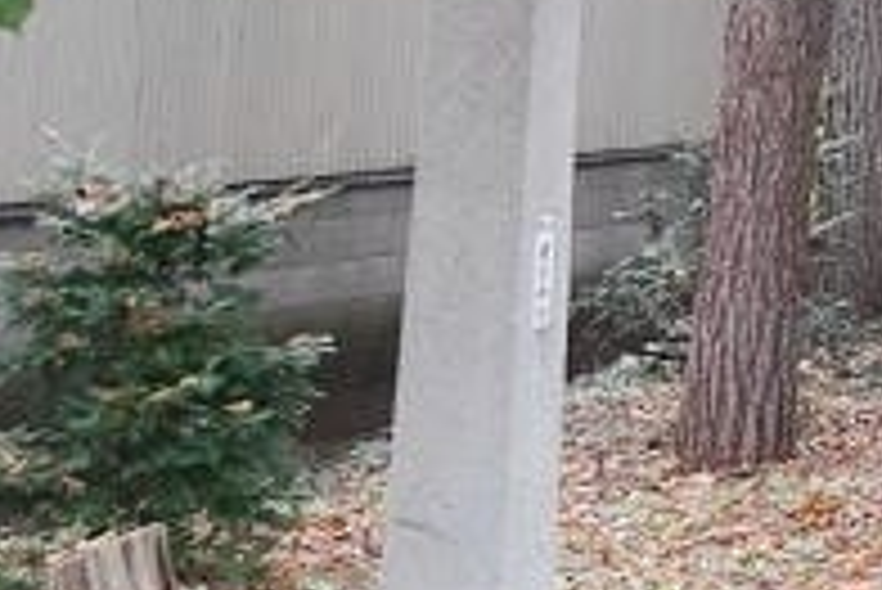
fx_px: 4658
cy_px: -860
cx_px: 2619
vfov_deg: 6.8
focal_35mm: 190
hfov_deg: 8.9
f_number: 4
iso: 1000
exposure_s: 1/160
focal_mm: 31
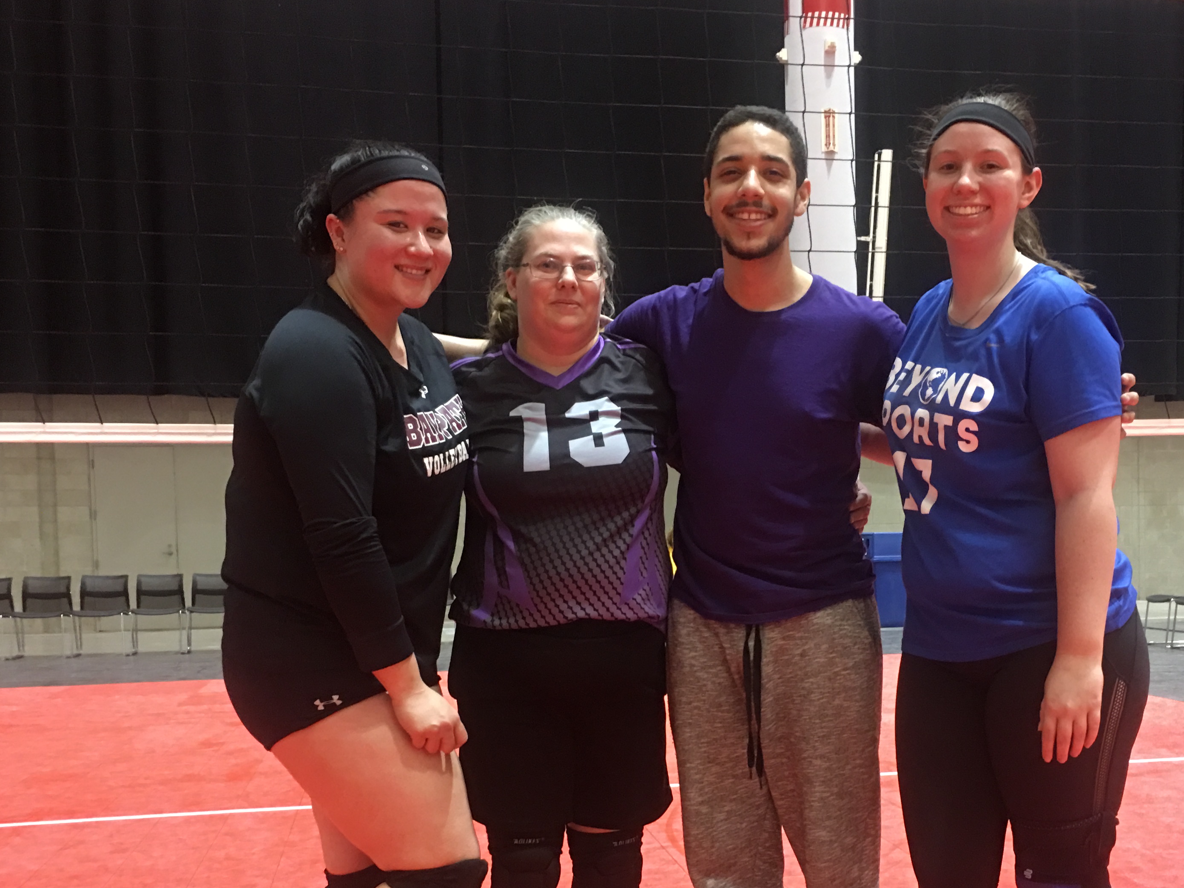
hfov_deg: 44.5
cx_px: 735
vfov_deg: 34.0
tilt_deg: -1.7
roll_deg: -0.6
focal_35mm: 42
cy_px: 607
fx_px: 1437
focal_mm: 4.15
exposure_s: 1/10
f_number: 2.2
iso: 100
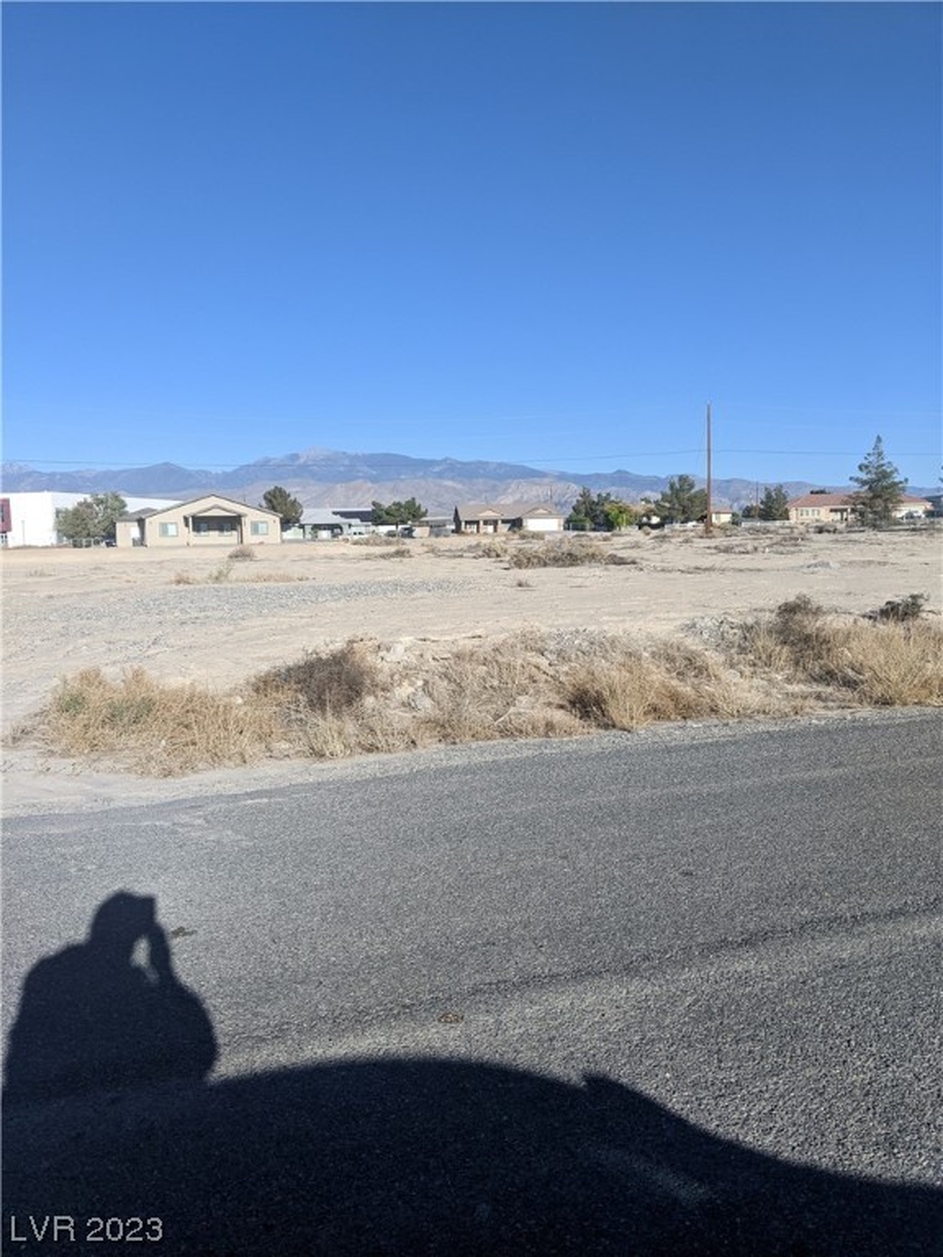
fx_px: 981
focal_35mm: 27
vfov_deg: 65.3
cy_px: 628
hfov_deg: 51.4
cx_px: 472
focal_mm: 4.44
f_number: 1.8
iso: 61
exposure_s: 1/3906
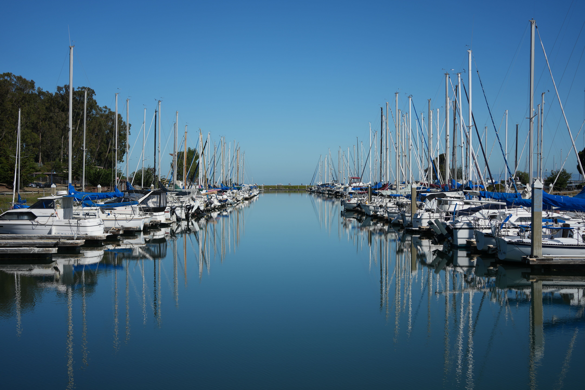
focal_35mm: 50
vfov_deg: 27.0
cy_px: 195
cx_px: 292
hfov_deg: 39.6
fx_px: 812
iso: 100
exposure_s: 1/1250
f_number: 4.5
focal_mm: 50
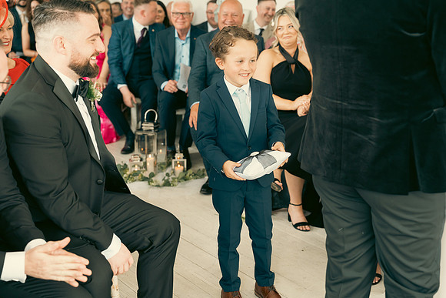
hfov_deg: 39.6
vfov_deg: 27.0
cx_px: 223
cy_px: 149
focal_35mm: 50
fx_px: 620
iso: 800
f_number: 3.5
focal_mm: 50
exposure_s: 1/160
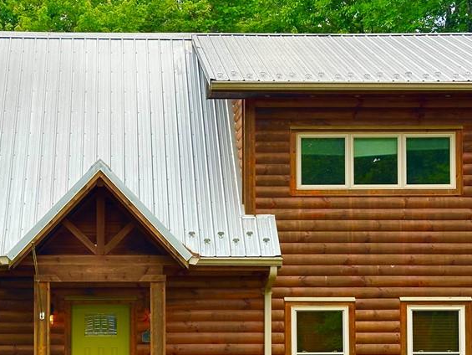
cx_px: 165
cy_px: 255
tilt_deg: +1.5
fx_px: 1187
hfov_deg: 22.4
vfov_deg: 16.9
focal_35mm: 87
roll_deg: -0.3
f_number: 1.78
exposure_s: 1/358
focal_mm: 6.86
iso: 64
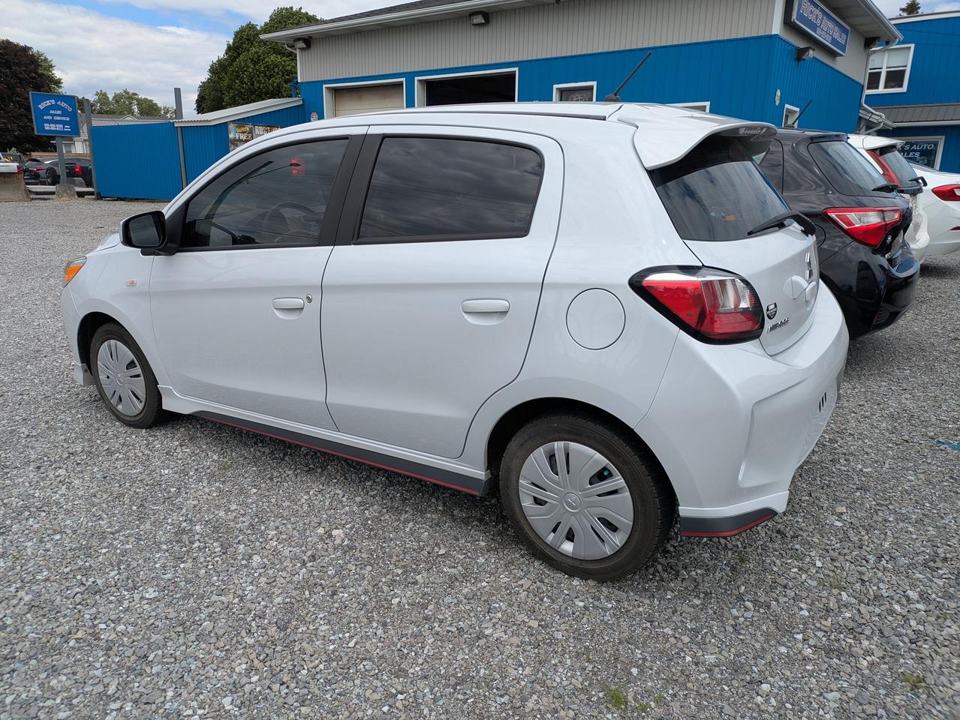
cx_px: 480
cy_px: 360
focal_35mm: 25
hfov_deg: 69.4
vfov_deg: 54.9
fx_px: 694
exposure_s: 1/1919
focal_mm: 5.43
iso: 45
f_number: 1.89
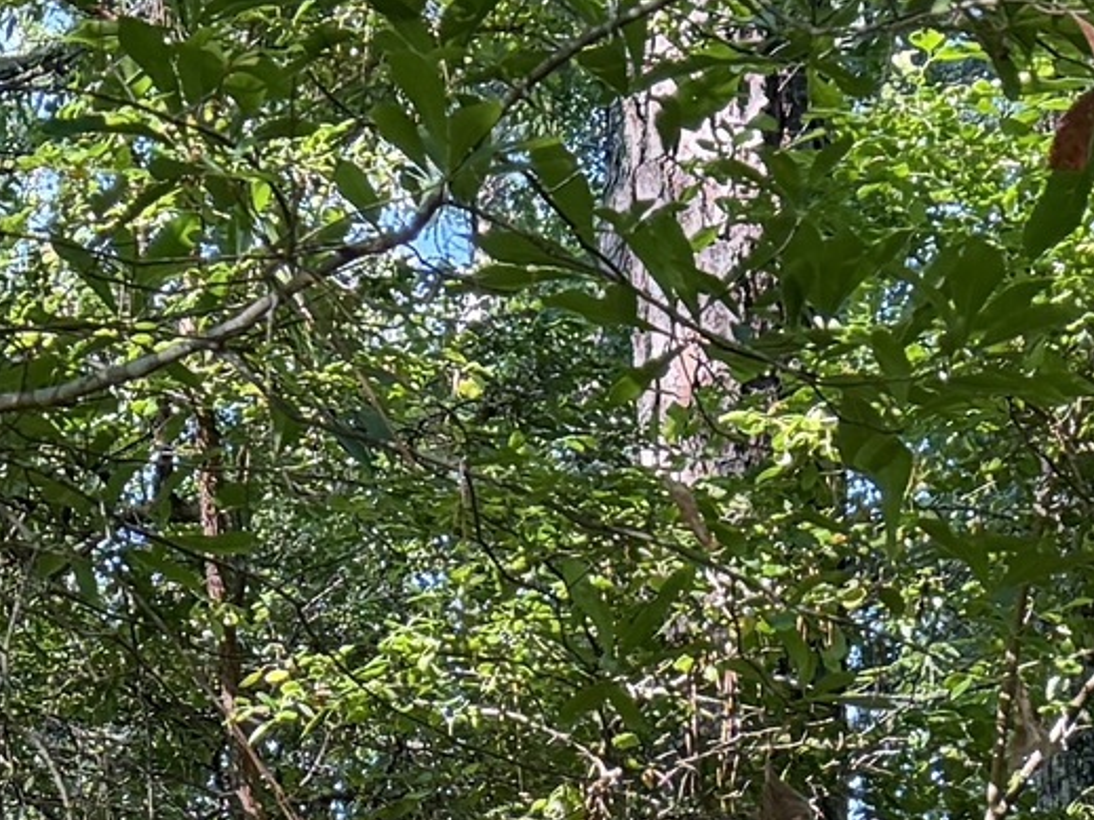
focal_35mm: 142
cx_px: -390
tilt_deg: -0.9
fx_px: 4487
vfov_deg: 9.4
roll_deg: +0.9
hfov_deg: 13.3
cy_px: 1948
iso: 100
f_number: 1.78
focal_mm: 6.76
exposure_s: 1/188
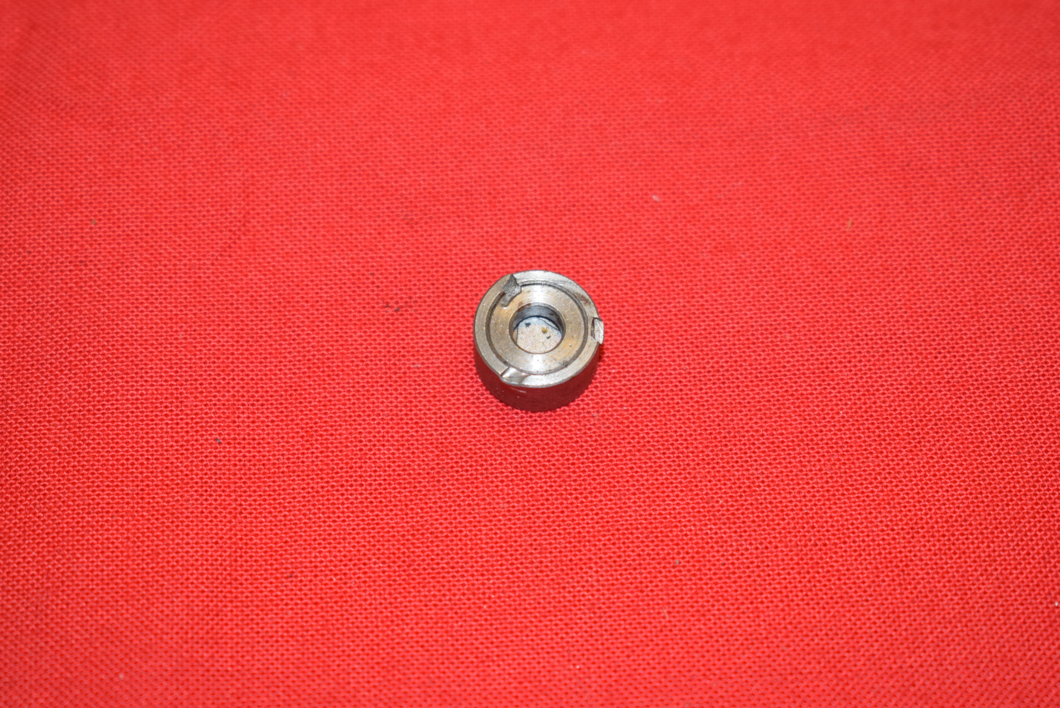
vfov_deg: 17.5
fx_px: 2297
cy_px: 354
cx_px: 530
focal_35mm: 78
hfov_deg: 26.0
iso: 500
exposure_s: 1/80
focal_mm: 52
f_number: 5.6
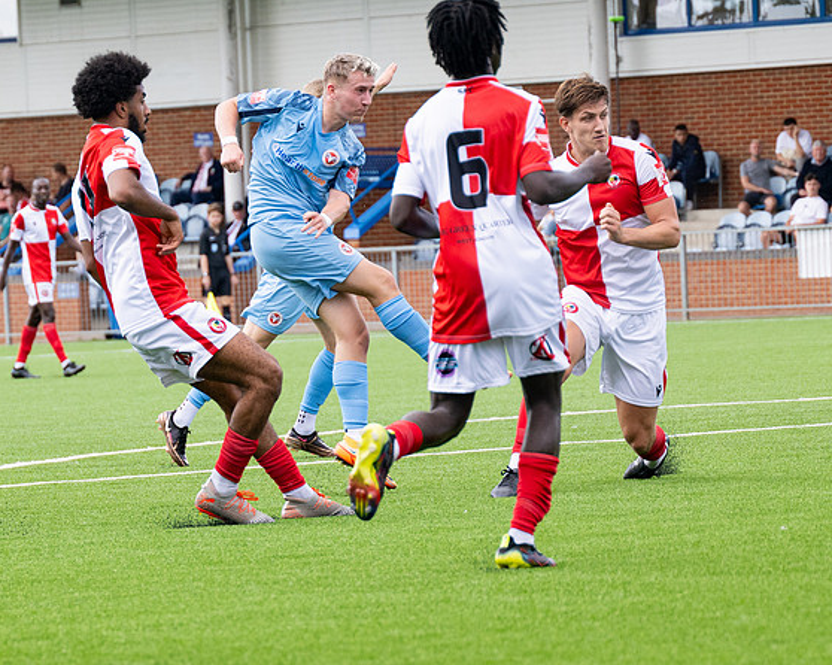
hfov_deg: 7.8
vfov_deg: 6.3
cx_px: 197
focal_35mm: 246
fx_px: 6055
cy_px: 468
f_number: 4
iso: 400
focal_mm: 103
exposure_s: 1/1600
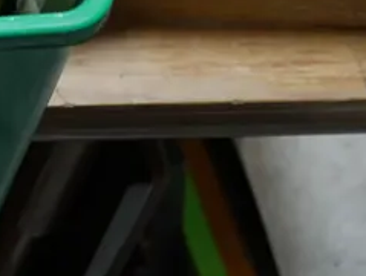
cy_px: -283
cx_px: -360
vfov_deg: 10.0
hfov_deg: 12.6
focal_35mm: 137
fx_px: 1451
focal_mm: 16
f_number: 3.6
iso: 200
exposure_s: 1/80
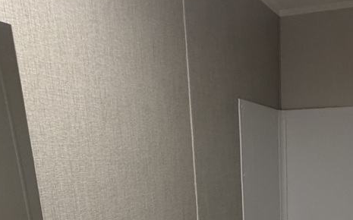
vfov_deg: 25.1
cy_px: 266
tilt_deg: -15.0
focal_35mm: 46
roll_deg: +1.8
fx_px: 442
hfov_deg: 42.0
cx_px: 270
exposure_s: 1/120
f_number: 2.2
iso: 320
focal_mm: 2.22
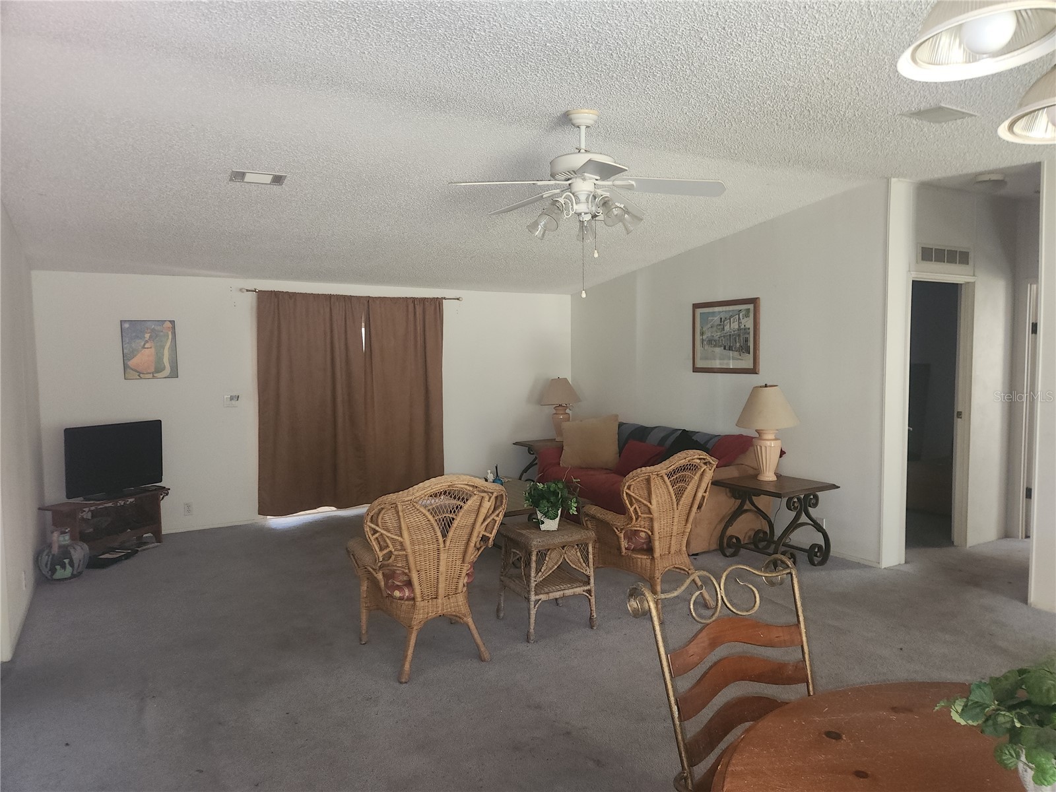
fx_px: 702
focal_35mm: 23
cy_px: 396
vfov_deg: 58.9
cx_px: 528
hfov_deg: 73.9
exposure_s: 1/9.99
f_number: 1.8
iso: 125
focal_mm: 5.4
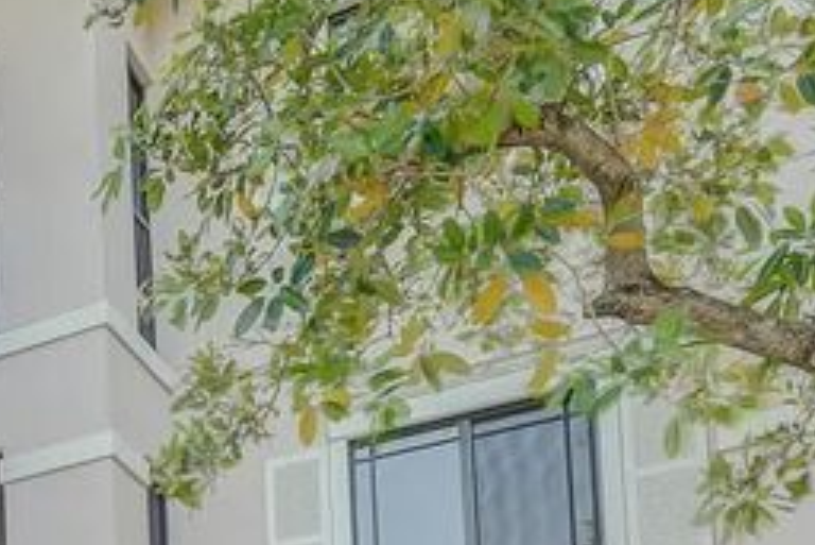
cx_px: -478
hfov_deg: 23.5
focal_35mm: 64
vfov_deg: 17.7
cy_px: 935
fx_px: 1450
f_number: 11
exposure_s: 1/40
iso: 320
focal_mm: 16
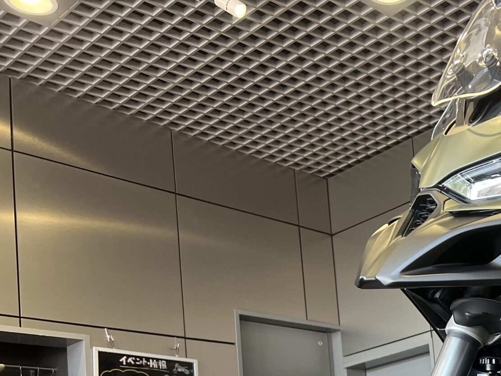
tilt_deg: +6.5
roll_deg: +5.7
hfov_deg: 28.7
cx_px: 571
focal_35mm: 60
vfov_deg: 22.8
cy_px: 430
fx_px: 868
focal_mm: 5.7
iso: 160
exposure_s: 1/60
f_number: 1.5
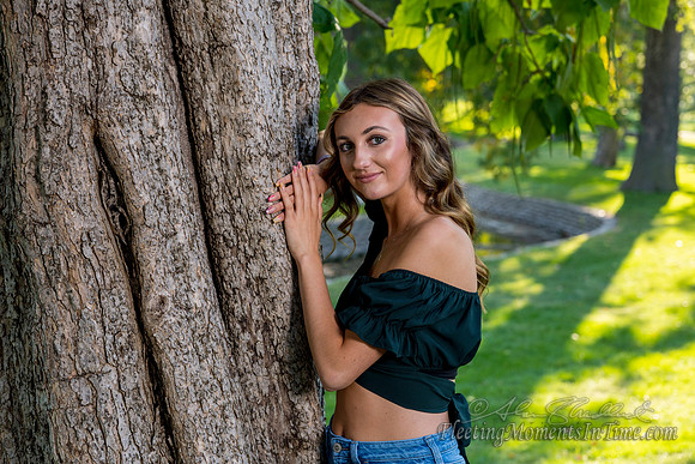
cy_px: 232
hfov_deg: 28.8
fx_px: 1352
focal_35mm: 70
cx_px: 348
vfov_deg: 19.5
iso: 250
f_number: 5
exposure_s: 1/160
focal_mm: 70
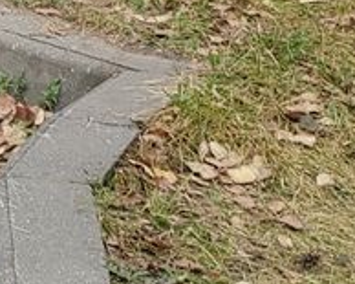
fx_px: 1712
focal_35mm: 163
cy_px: 112
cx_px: -703
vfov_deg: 9.5
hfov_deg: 9.4
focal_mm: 5.52
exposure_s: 1/100
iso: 125
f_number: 1.9
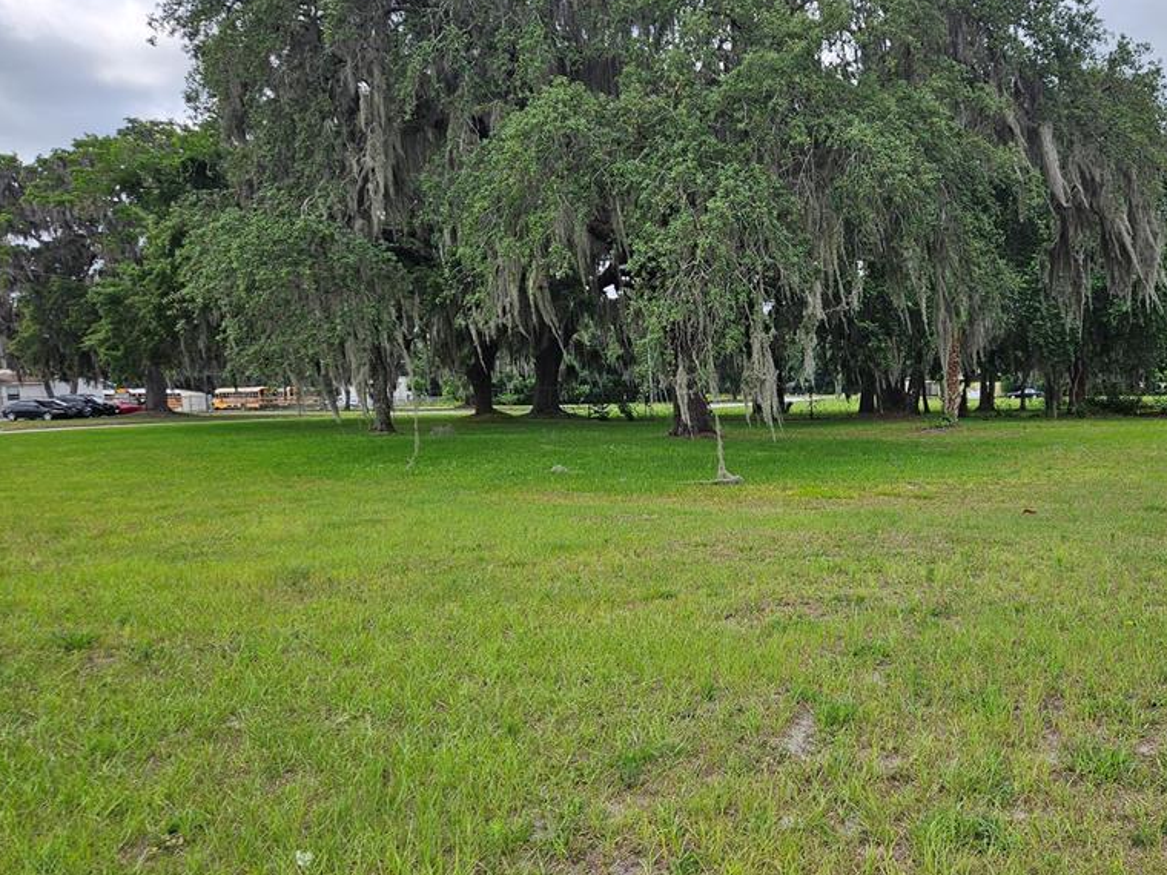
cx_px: 725
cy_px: 516
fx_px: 1045
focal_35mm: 31
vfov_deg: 45.2
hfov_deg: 57.7
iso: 25
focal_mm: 5.4
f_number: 1.8
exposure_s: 1/1096
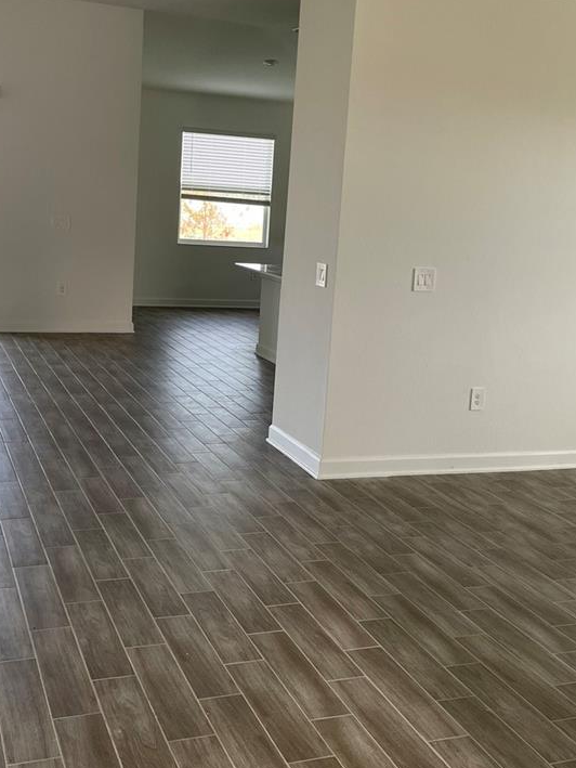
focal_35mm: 44
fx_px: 976
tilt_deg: -7.2
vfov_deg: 42.8
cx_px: 300
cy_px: 333
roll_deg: -2.5
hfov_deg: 32.9
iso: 64
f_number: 1.6
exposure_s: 1/121
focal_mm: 4.2
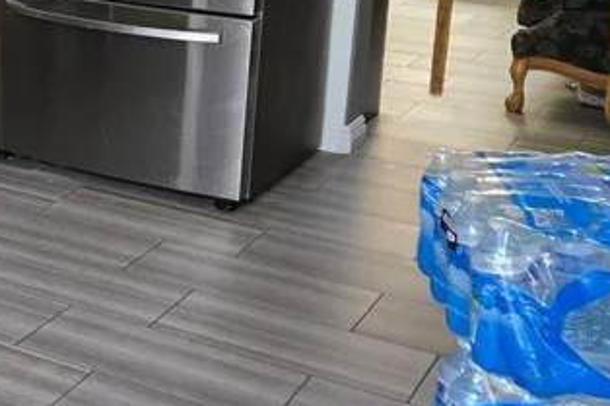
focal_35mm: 78
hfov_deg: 23.1
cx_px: -181
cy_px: -27
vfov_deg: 17.0
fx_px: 1321
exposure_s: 1/120
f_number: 1.8
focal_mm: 5.4
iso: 320
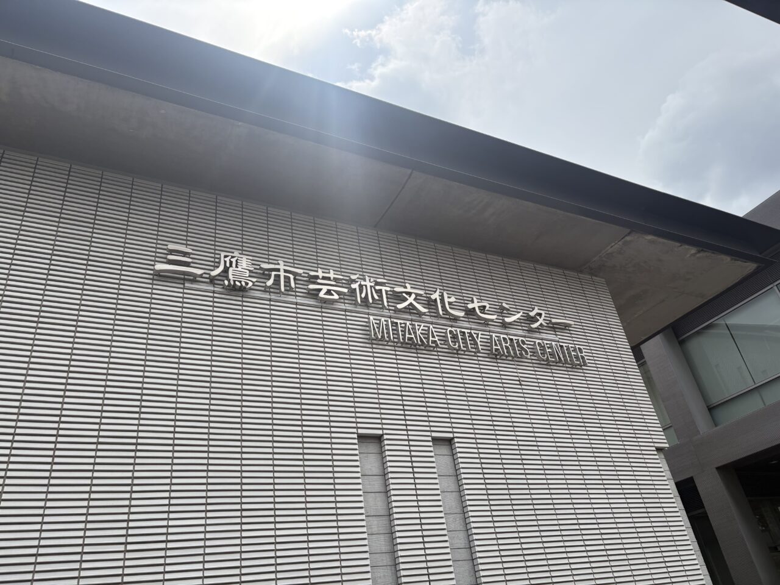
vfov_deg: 53.1
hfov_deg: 67.3
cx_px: 390
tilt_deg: +31.4
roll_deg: +9.9
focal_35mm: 26
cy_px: 292
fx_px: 586
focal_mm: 5.96
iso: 64
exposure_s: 1/3448
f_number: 1.6
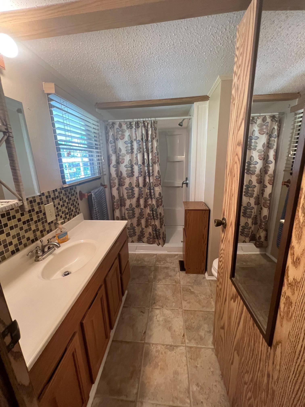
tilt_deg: -14.6
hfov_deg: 89.9
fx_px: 153
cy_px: 204
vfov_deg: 106.2
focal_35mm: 13
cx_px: 152
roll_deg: +1.5
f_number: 1.8
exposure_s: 1/60
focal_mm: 1.57
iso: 400
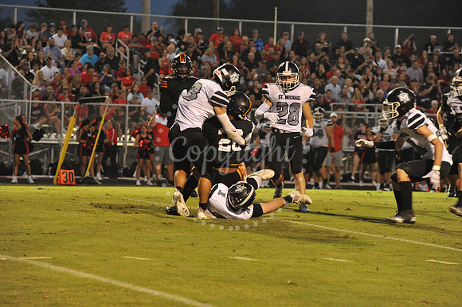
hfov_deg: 10.3
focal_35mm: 200
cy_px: 154
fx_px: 2565
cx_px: 231
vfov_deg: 6.9
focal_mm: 200
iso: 6400
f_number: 5.6
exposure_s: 1/200
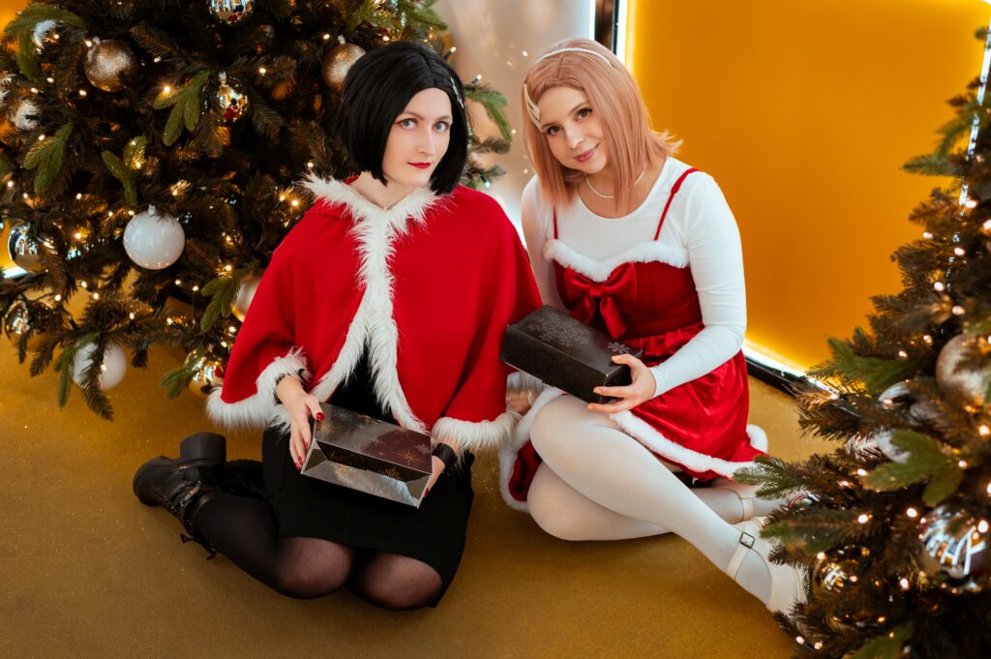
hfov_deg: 39.6
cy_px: 330
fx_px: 1375
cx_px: 496
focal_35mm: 50
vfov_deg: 26.9
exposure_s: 1/160
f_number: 3.2
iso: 640
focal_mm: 50
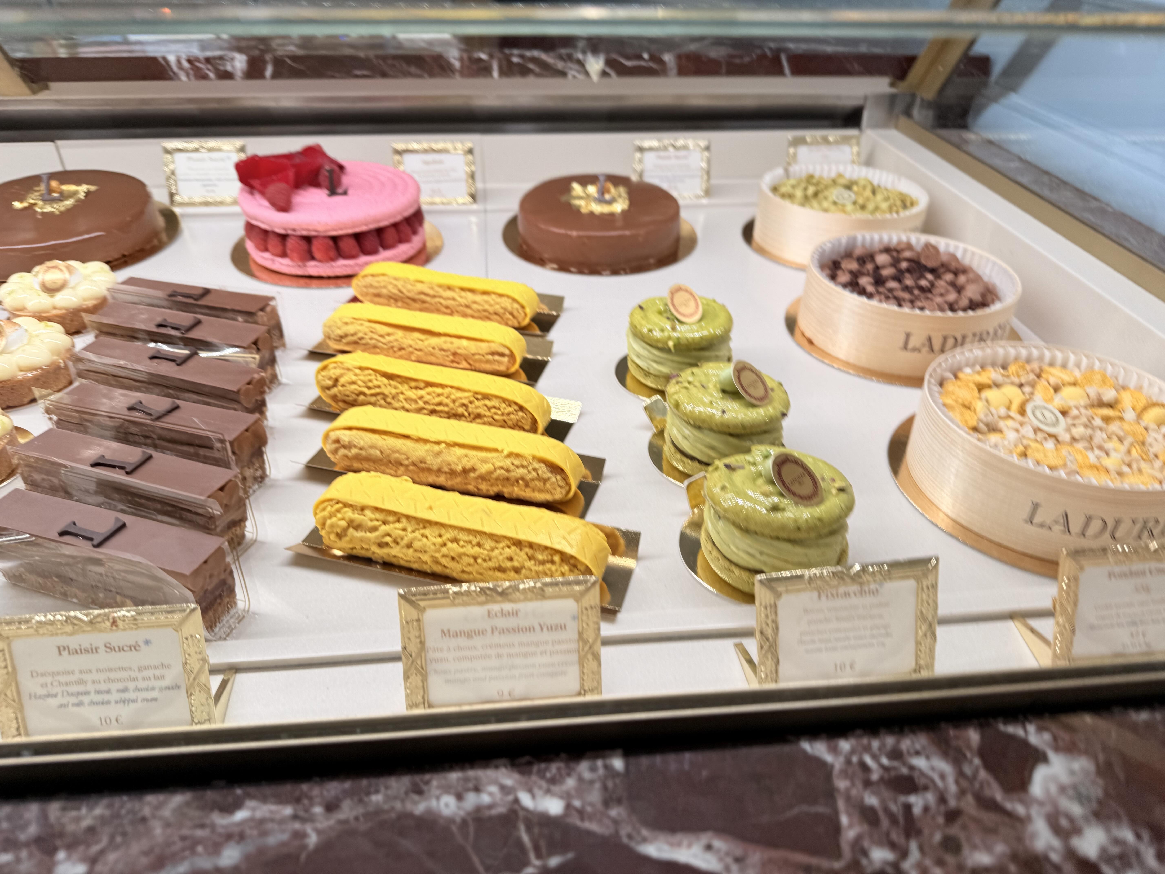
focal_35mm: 24
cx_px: 582
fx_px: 808
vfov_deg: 56.8
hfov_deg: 71.6
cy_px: 437
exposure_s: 1/169
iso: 64
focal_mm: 6.76
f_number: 1.78
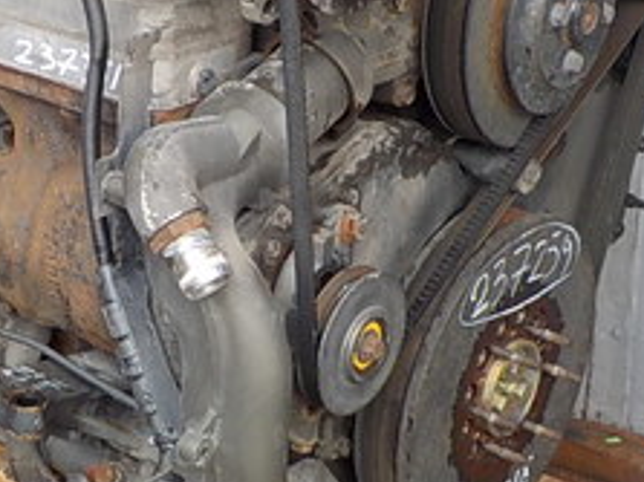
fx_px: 1599
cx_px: 87
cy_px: 113
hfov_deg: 22.3
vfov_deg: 17.0
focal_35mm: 86
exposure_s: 1/30
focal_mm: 4.1
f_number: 3.3
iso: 125
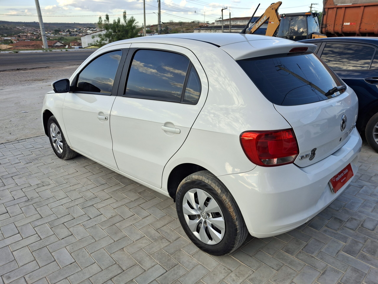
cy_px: 142
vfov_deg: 54.9
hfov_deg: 69.4
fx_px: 273
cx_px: 189
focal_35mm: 25
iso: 25
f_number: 1.8
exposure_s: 1/353
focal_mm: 4.69
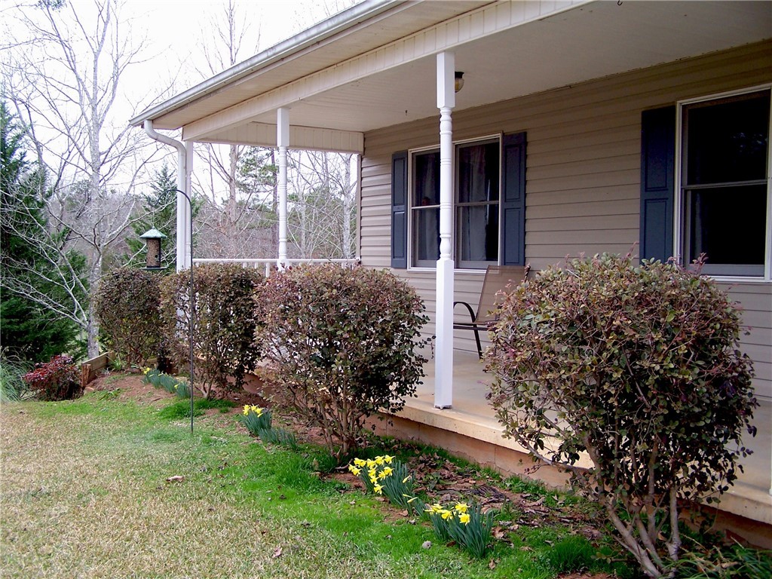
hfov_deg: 49.0
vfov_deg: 37.7
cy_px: 290
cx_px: 386
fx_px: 847
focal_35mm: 38
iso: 80
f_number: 2.8
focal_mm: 6.3
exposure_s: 1/80
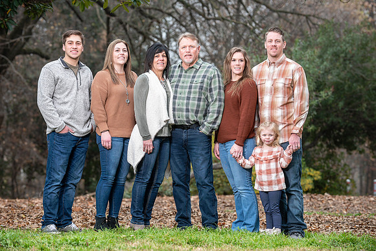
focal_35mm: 125
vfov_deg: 11.0
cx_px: 188
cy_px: 126
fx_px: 1306
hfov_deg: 16.4
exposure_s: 1/125
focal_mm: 125
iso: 200
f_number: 4
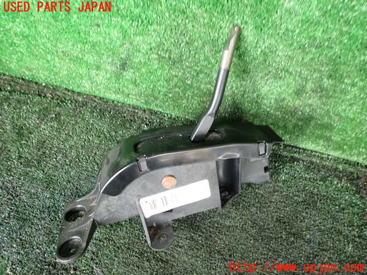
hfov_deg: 69.4
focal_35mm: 25
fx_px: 265
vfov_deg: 54.9
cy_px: 138
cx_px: 184
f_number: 2
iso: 200
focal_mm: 4.5
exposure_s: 1/40
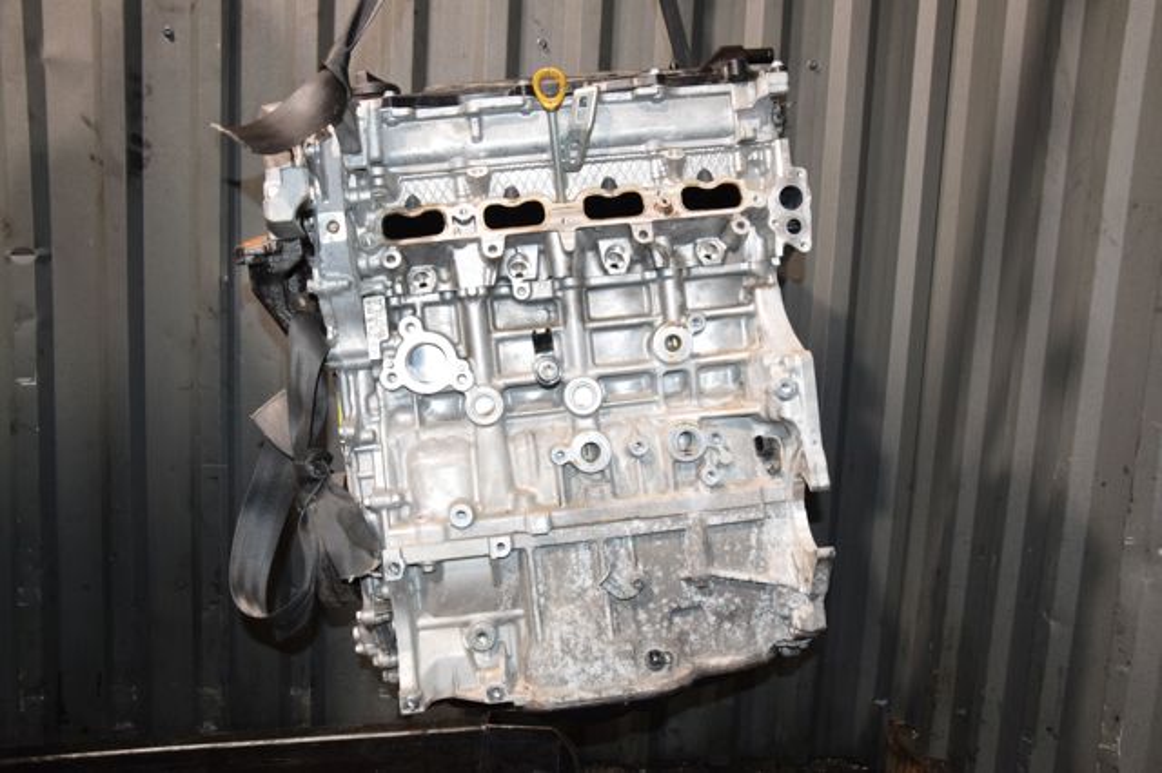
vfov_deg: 41.7
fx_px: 1016
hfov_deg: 59.5
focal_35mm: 32
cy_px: 386
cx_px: 581
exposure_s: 1/60
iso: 1600
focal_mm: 21
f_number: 5.6
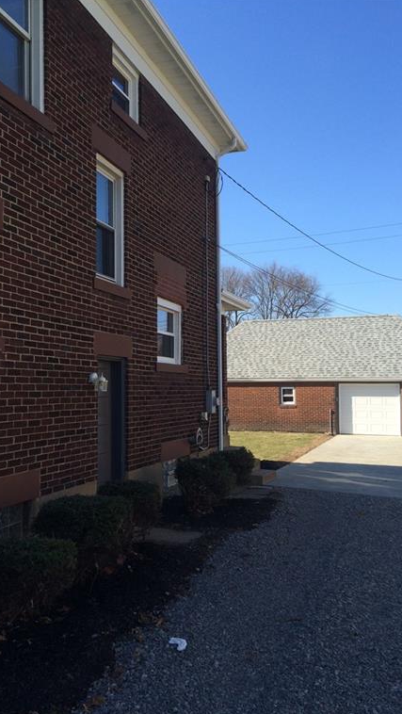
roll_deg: -0.2
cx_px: 169
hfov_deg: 36.6
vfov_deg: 61.0
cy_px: 356
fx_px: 606
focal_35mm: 32
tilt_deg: +2.2
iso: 32
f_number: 2.2
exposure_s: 1/1053
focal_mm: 4.15
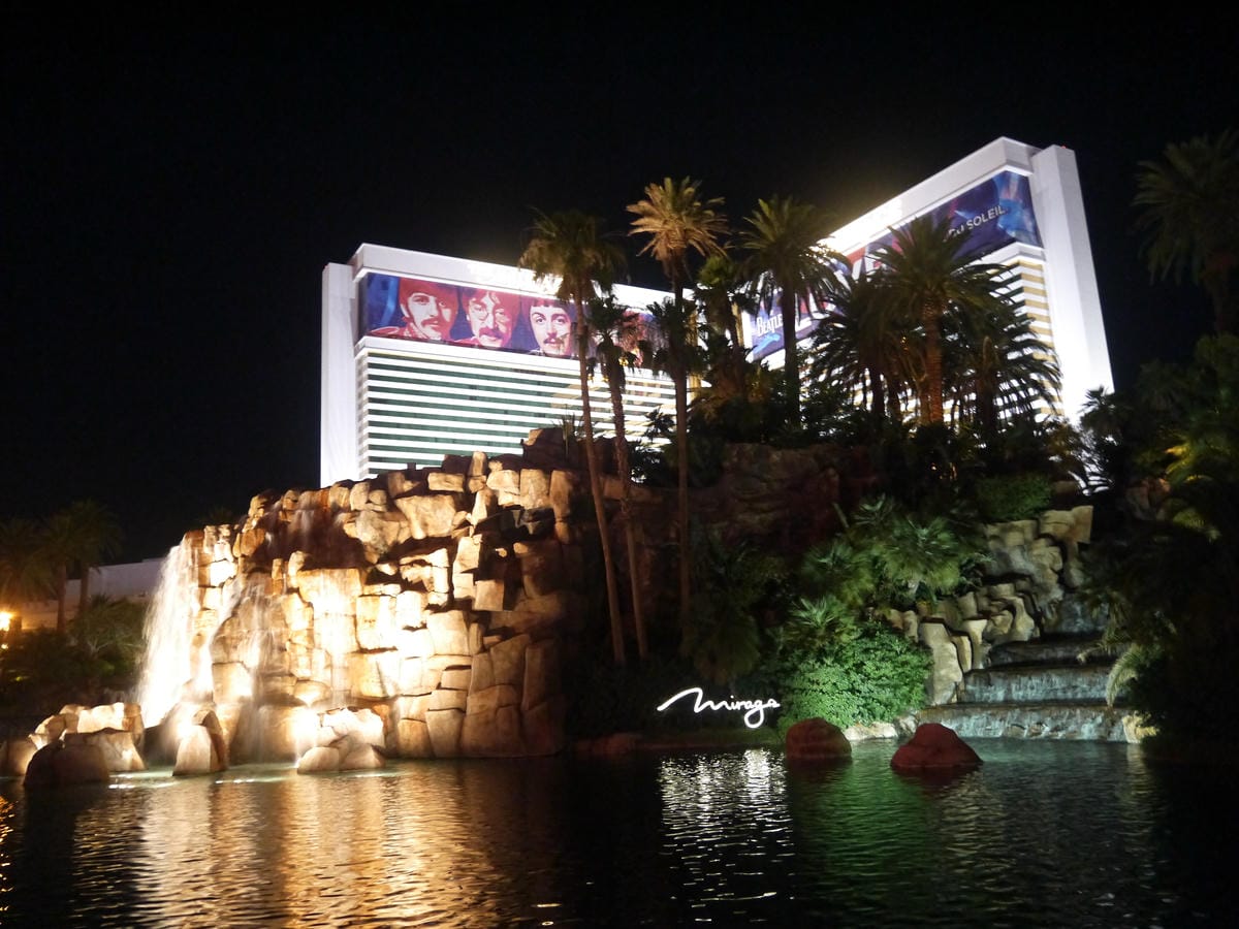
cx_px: 620
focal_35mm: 28
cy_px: 464
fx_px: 1002
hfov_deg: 63.4
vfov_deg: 49.7
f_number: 3.5
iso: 1600
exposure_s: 1/20
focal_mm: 14
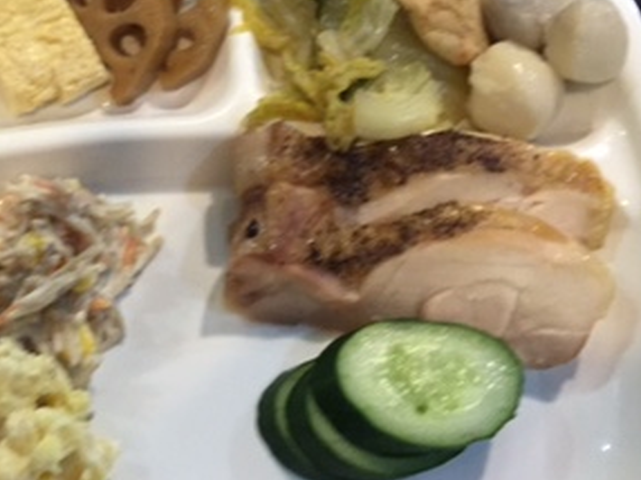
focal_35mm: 65
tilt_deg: -60.5
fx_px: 1203
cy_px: 0
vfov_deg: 21.7
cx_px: -2
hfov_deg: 28.0
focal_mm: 4.15
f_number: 2.2
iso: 250
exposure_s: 1/24
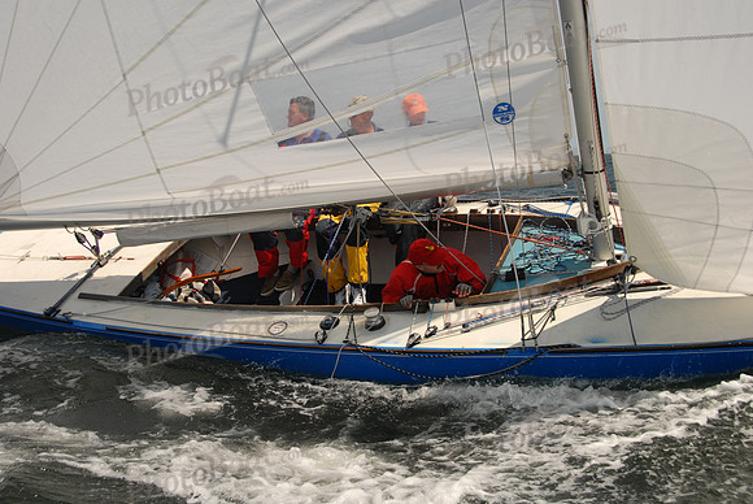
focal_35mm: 44
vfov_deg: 30.9
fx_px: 911
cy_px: 252
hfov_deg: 44.9
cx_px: 376
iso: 200
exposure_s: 1/640
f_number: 7.1
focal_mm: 29
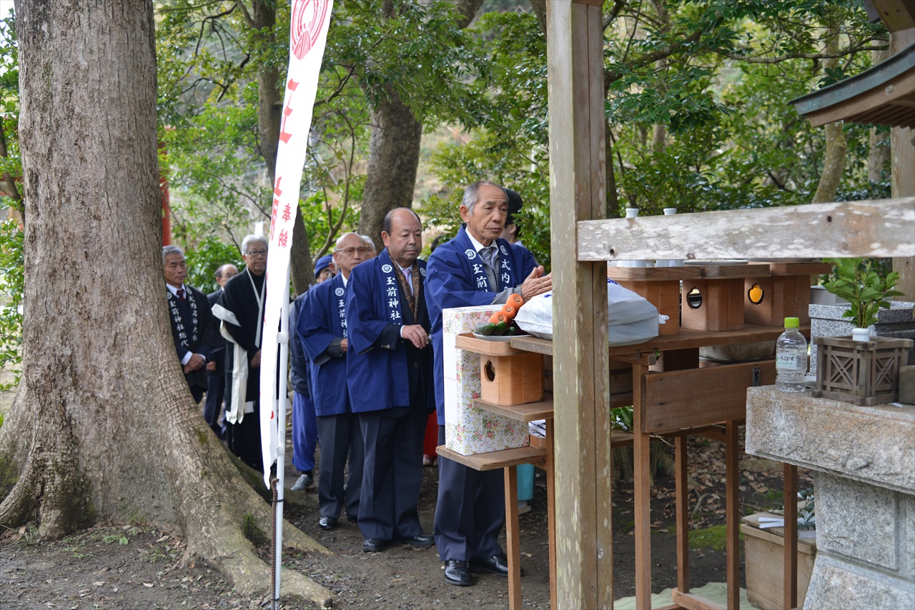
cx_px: 458
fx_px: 966
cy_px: 305
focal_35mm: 38
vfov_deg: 35.1
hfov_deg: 50.7
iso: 200
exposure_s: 1/80
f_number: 4
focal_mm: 38
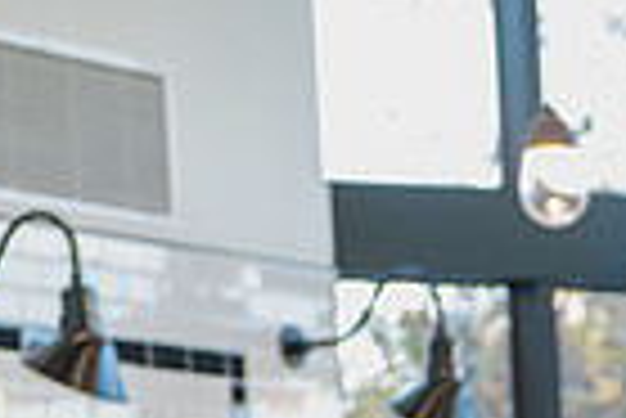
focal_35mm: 258
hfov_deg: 7.8
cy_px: 856
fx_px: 4491
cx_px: 955
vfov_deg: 5.2
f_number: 3.2
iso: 1250
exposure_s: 1/320
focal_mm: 62
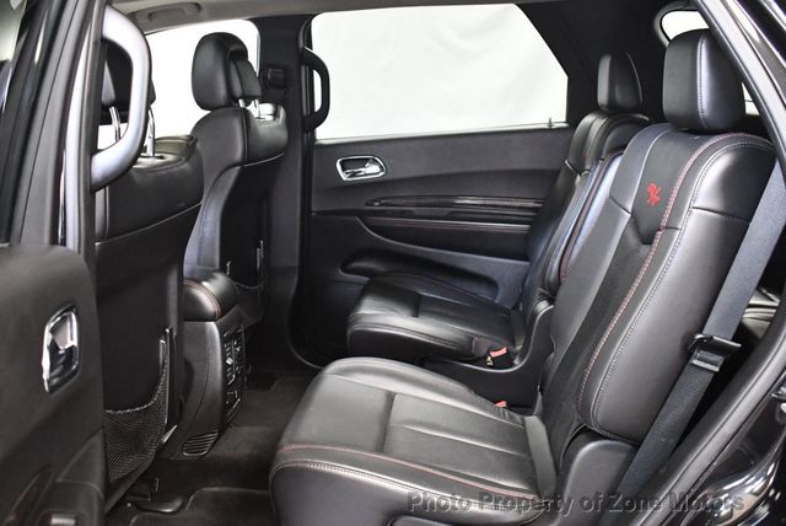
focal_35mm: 36
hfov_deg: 53.1
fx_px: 787
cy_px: 263
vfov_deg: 36.9
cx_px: 393
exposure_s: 1/60
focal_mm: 18
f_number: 3.5
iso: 5600
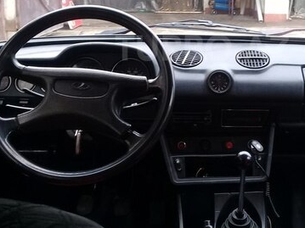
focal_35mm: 57
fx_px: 502
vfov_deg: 25.2
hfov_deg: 33.5
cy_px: 48
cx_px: 202
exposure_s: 1/33
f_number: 2.2
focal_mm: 3.3
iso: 50
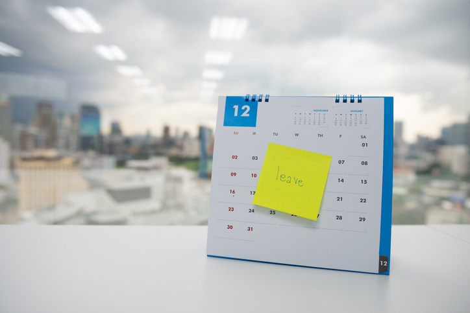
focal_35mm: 29
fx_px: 379
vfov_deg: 45.0
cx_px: 235
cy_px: 156
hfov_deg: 63.6
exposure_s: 1/160
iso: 160
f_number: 3.5
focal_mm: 29
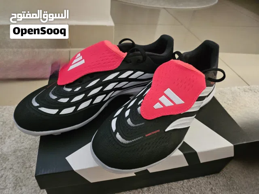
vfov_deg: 56.8
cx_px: 130
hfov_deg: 71.6
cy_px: 97
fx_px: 180
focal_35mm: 24
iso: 640
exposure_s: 1/25.1
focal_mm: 5
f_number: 1.8
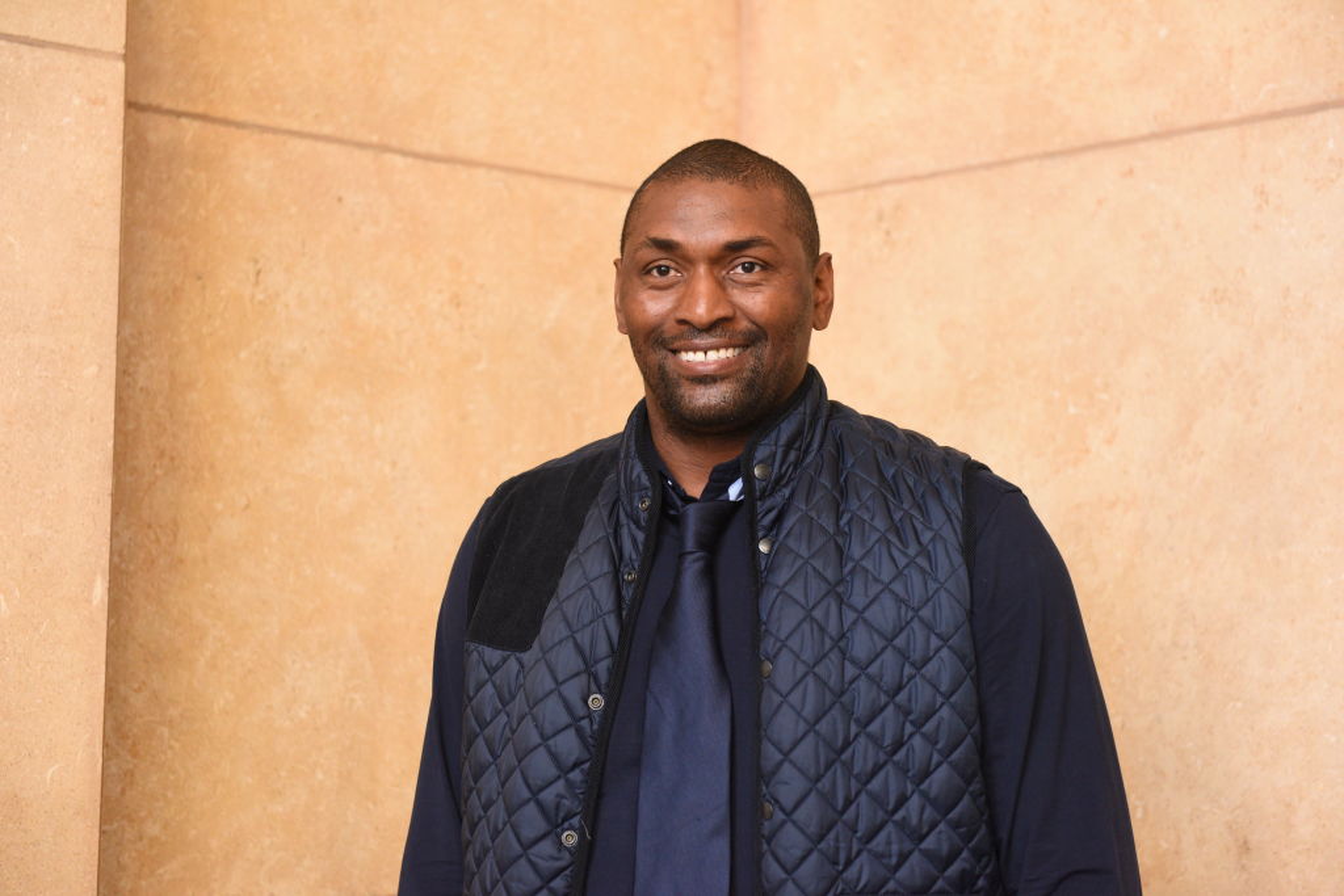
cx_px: 672
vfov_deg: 19.5
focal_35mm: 70
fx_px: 2614
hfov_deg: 28.8
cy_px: 448
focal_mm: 70
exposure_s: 1/200
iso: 2000
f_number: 4
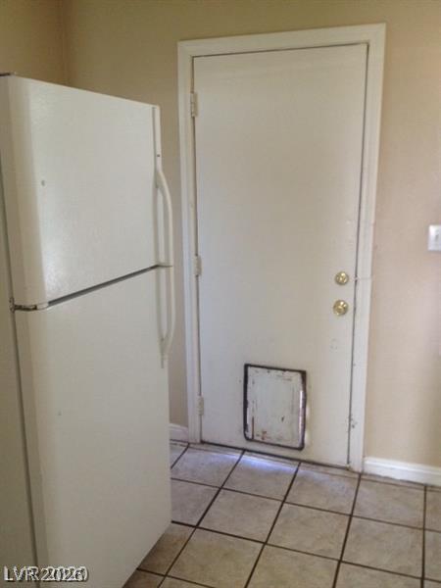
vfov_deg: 52.6
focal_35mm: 35
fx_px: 595
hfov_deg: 40.7
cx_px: 220
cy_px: 294
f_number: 2.4
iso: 160
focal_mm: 4.28
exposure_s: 1/20
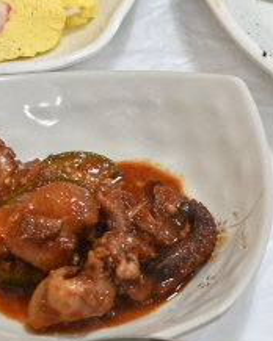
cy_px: 118
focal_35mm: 265
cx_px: 634
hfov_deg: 5.6
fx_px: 2680
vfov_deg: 7.3
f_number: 5.6
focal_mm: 41
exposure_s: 1/80
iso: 640
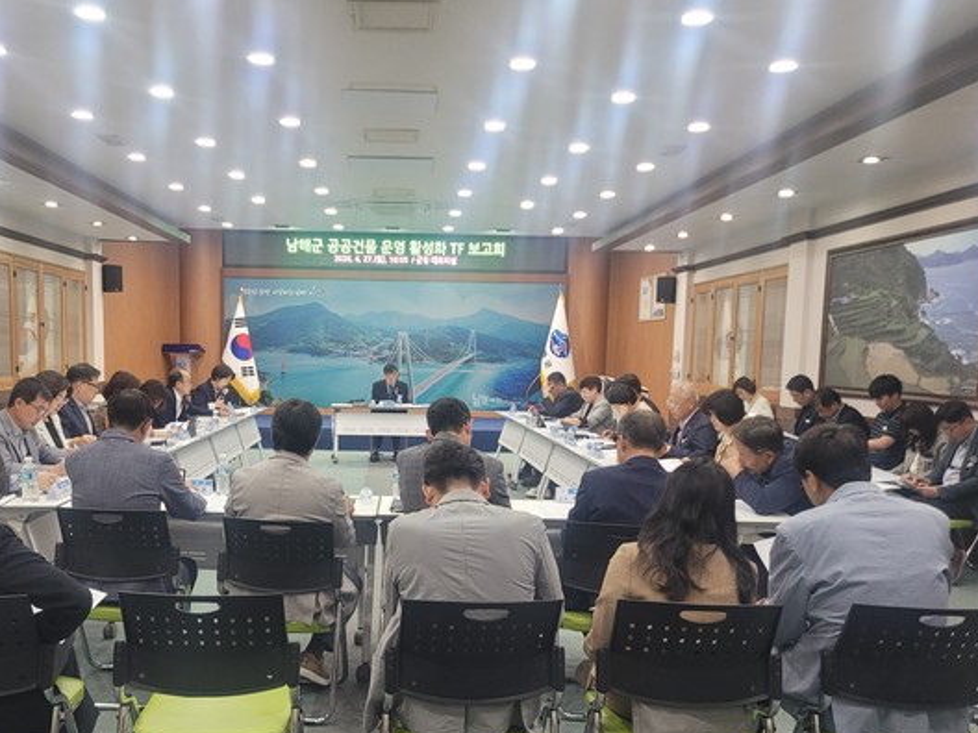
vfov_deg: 42.8
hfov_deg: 55.0
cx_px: 398
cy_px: 436
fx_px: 932
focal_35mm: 33
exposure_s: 1/120
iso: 250
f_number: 1.8
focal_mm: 5.4
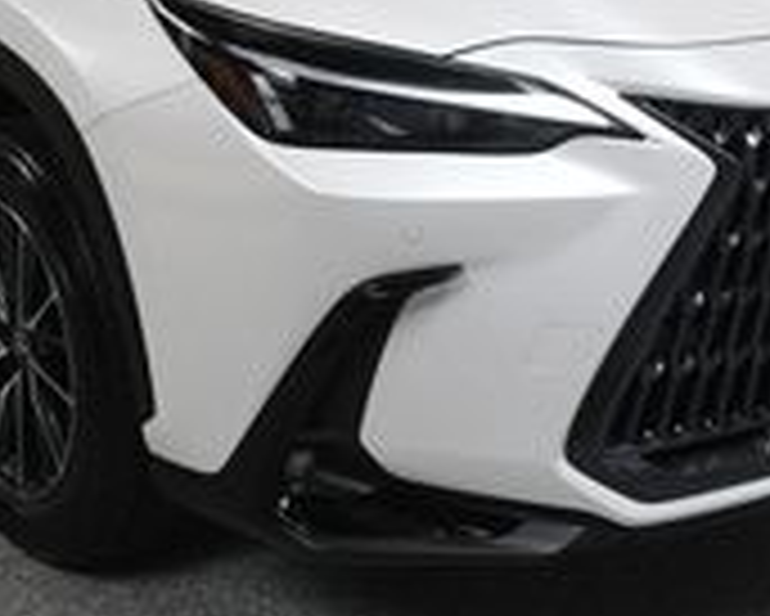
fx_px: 1801
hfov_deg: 24.0
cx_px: 243
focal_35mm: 79
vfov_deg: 19.1
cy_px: 63
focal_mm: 24
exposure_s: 1/160
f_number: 13
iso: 100
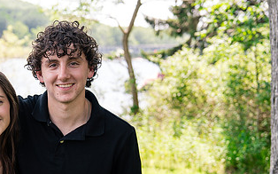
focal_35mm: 79
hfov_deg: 25.7
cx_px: 57
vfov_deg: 16.3
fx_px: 598
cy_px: 149
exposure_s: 1/250
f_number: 3.5
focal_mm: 42
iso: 160
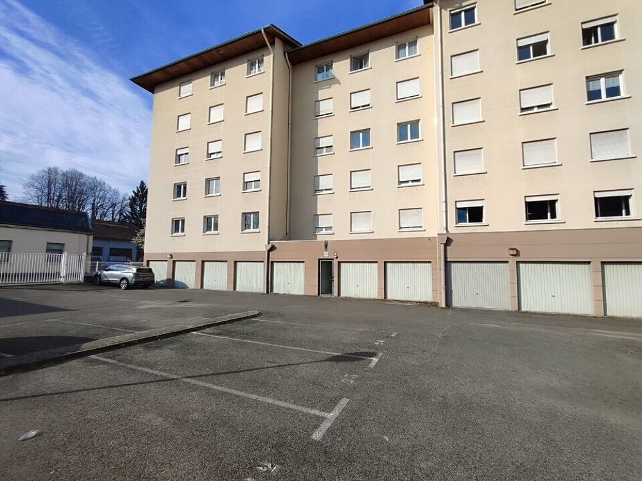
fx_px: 241
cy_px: 240
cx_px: 321
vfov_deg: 89.9
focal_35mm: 13
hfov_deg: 106.2
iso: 51
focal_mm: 1.66
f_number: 2.2
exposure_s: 1/1228
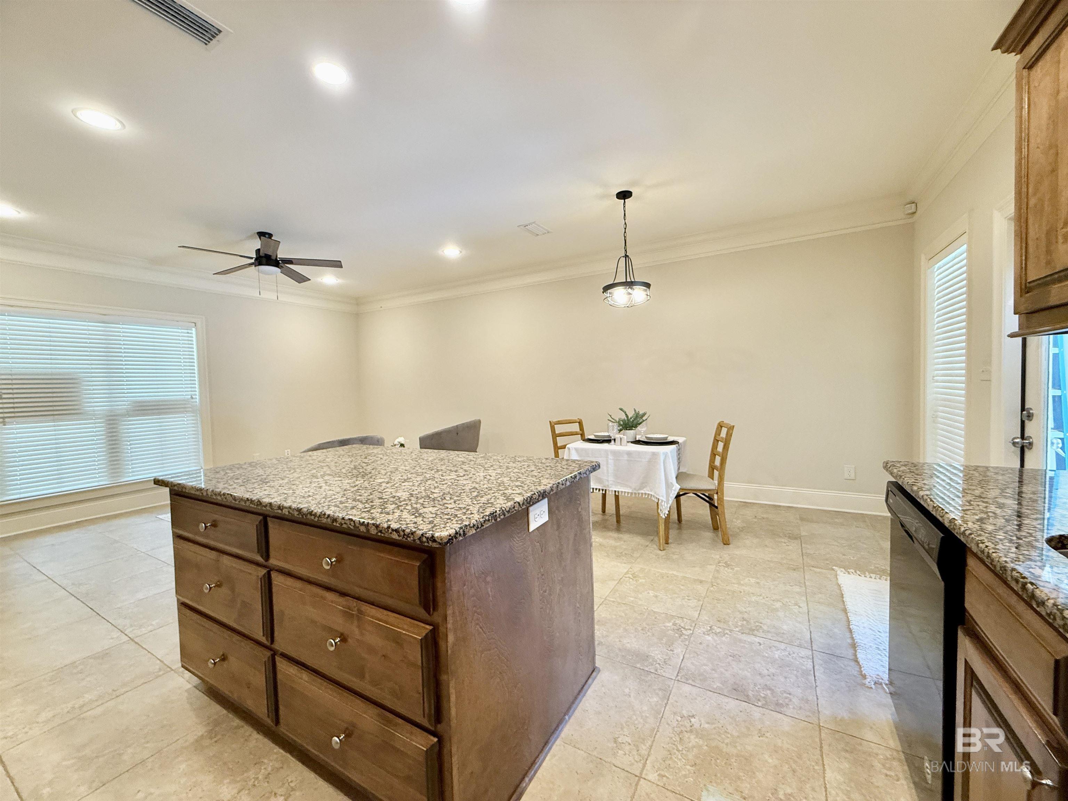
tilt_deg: -1.8
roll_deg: +1.5
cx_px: 534
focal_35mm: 14
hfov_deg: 102.1
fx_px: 432
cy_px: 400
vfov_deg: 85.7
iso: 200
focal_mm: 2.22
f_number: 2.2
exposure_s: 1/60
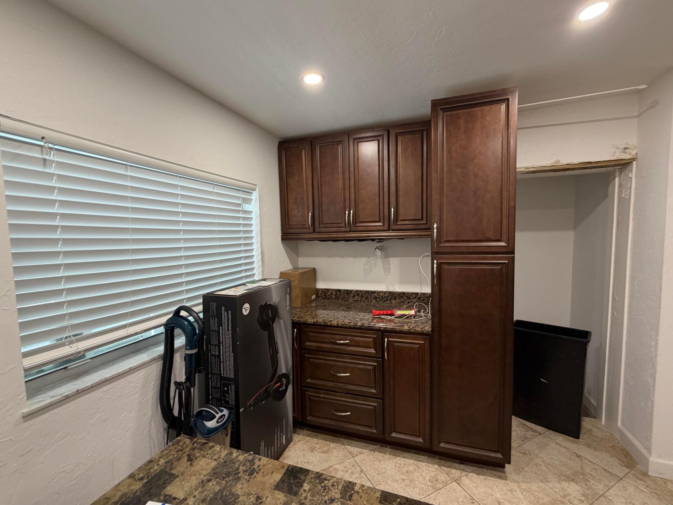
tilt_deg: -4.4
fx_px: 292
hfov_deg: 98.1
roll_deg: +1.3
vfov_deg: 81.7
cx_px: 346
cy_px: 258
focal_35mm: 15
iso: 200
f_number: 2.2
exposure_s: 1/60
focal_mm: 2.22
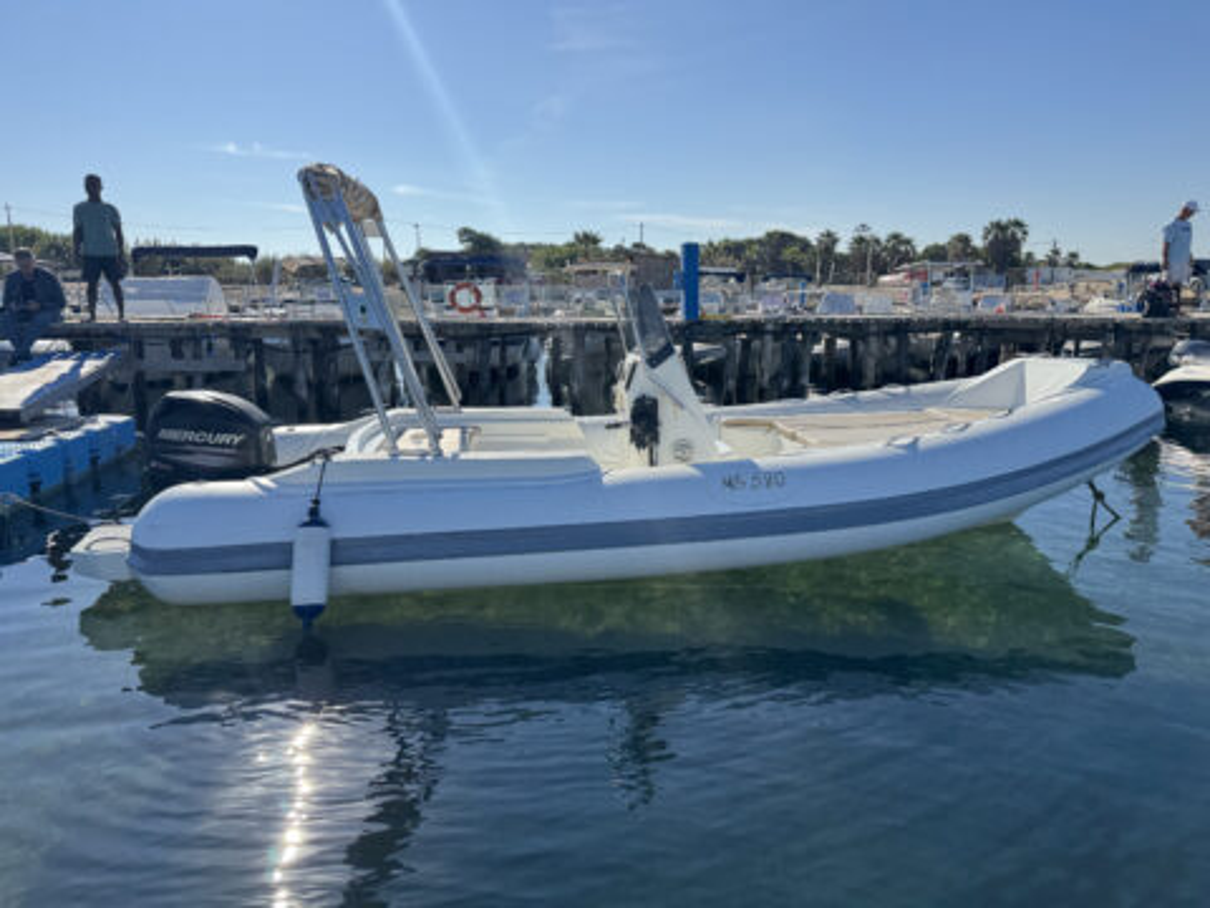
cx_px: 605
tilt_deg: -9.9
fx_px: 839
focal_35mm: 24
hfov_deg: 71.6
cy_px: 454
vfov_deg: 56.8
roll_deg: -0.1
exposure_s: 1/4950
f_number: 1.78
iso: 80
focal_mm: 6.76
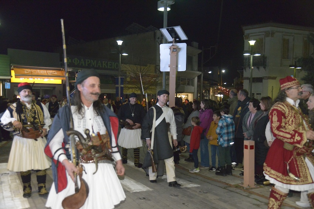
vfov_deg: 37.9
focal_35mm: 35
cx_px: 157
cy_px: 104
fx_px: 305
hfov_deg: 54.4
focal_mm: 35
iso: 10000
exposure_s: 1/200
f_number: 4
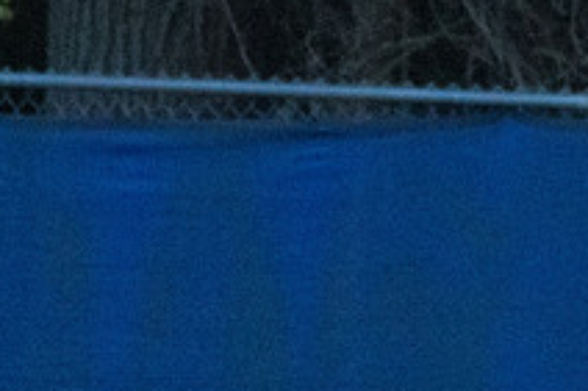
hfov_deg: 1.3
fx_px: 26096
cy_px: 236
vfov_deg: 0.9
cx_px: 768
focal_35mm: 1599
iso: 6400
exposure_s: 1/2000
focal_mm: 390
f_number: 5.6
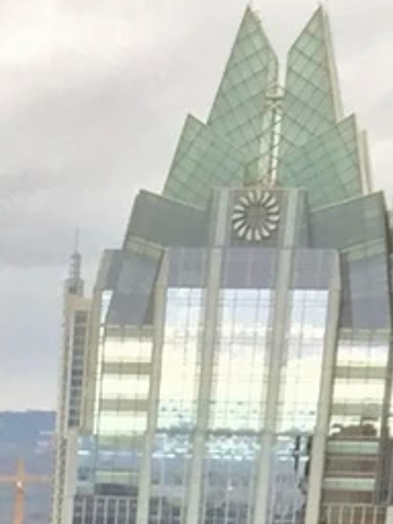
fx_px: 2740
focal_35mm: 181
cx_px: -229
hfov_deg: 8.0
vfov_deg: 8.8
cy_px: 1613
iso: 32
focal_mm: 4.15
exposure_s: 1/120
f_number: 2.2
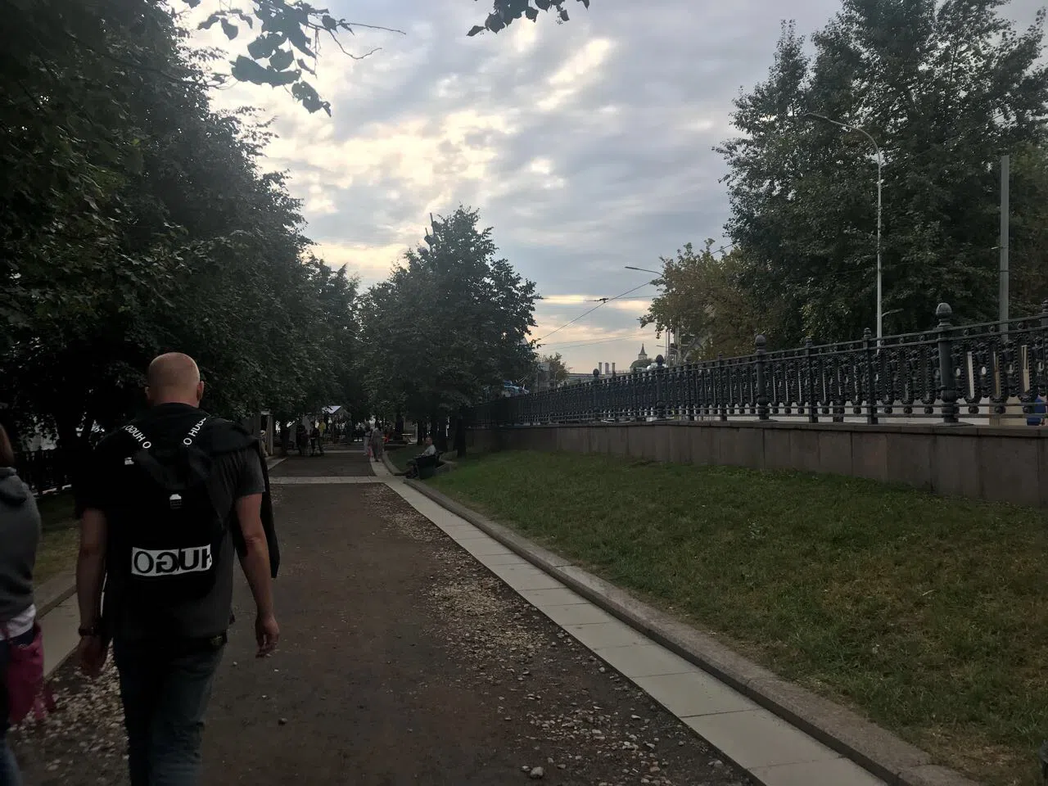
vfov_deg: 49.7
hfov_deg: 63.4
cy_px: 393
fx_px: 848
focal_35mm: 28
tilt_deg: +1.8
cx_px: 524
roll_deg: -1.4
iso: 20
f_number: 1.8
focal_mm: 3.99
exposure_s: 1/1996
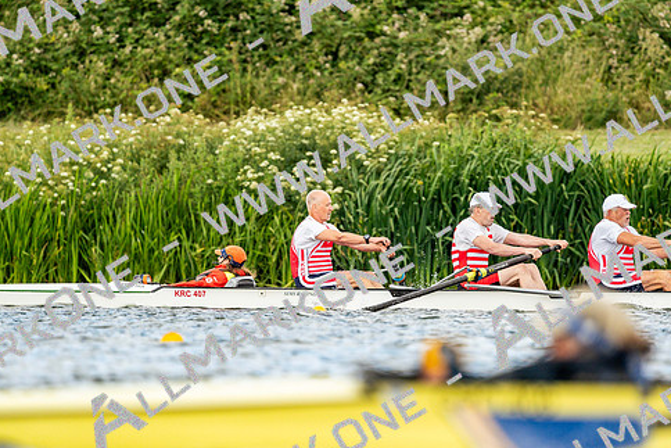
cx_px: 373
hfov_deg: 2.9
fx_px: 13405
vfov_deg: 1.9
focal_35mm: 719
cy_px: 239
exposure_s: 1/2000
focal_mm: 600
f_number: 6.3
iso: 800
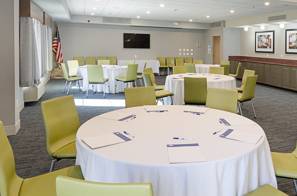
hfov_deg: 61.8
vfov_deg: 46.2
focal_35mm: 28
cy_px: 79
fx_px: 229
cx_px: 226
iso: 320
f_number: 7.1
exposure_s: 1.6
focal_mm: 11
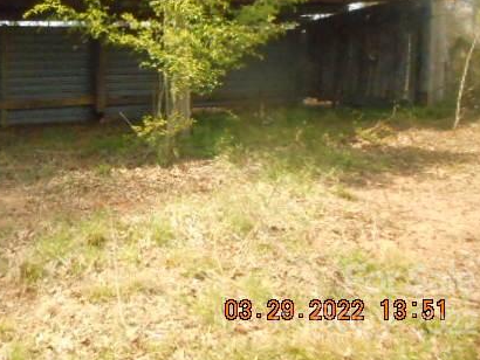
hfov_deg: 46.1
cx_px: 118
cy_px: 90
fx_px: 541
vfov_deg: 36.0
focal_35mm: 39
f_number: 10.5
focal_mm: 4.5
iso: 1600
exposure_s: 1/500
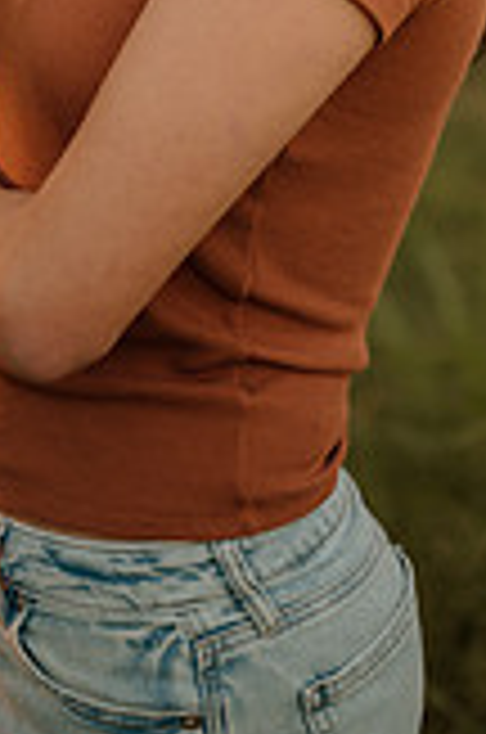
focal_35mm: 138
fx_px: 2806
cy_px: -234
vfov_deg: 14.3
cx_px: 259
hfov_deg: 9.9
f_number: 2
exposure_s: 1/640
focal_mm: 50
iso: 250
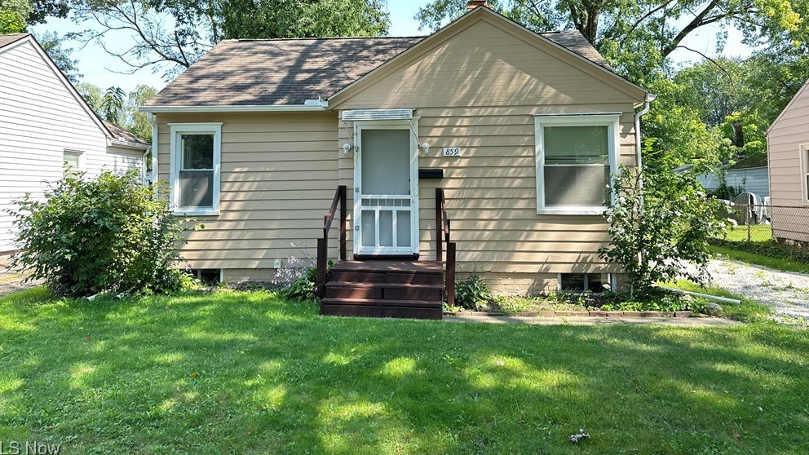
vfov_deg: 42.3
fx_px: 579
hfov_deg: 69.9
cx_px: 397
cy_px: 153
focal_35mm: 27
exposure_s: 1/383
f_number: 1.78
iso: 80
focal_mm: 6.86
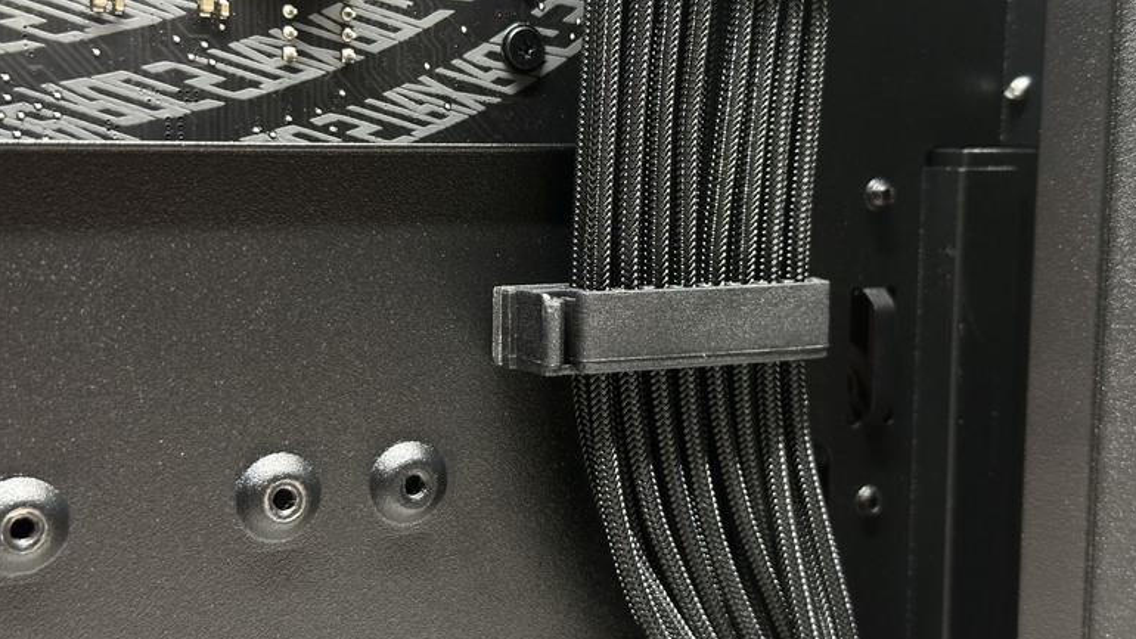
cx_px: 572
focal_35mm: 53
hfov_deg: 39.2
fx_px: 1596
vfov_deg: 22.6
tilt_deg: -7.1
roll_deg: -1.0
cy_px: 325
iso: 200
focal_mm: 6.86
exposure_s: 1/40
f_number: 1.78
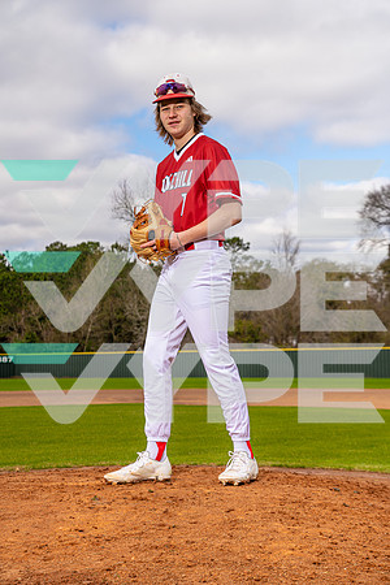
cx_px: 195
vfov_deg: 30.5
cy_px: 292
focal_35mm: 66
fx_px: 1072
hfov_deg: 20.6
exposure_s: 1/250
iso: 100
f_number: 6.3
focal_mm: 66
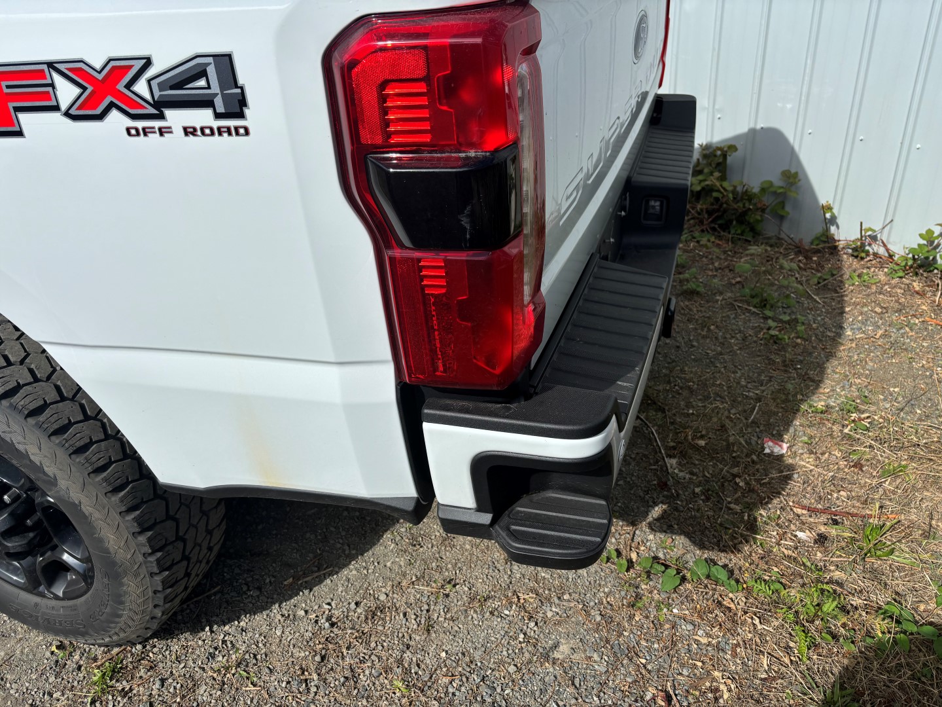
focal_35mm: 26
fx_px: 708
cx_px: 471
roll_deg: +5.7
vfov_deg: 53.1
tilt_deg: -32.3
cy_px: 354
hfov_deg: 67.3
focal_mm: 5.96
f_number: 1.6
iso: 50
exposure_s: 1/5076
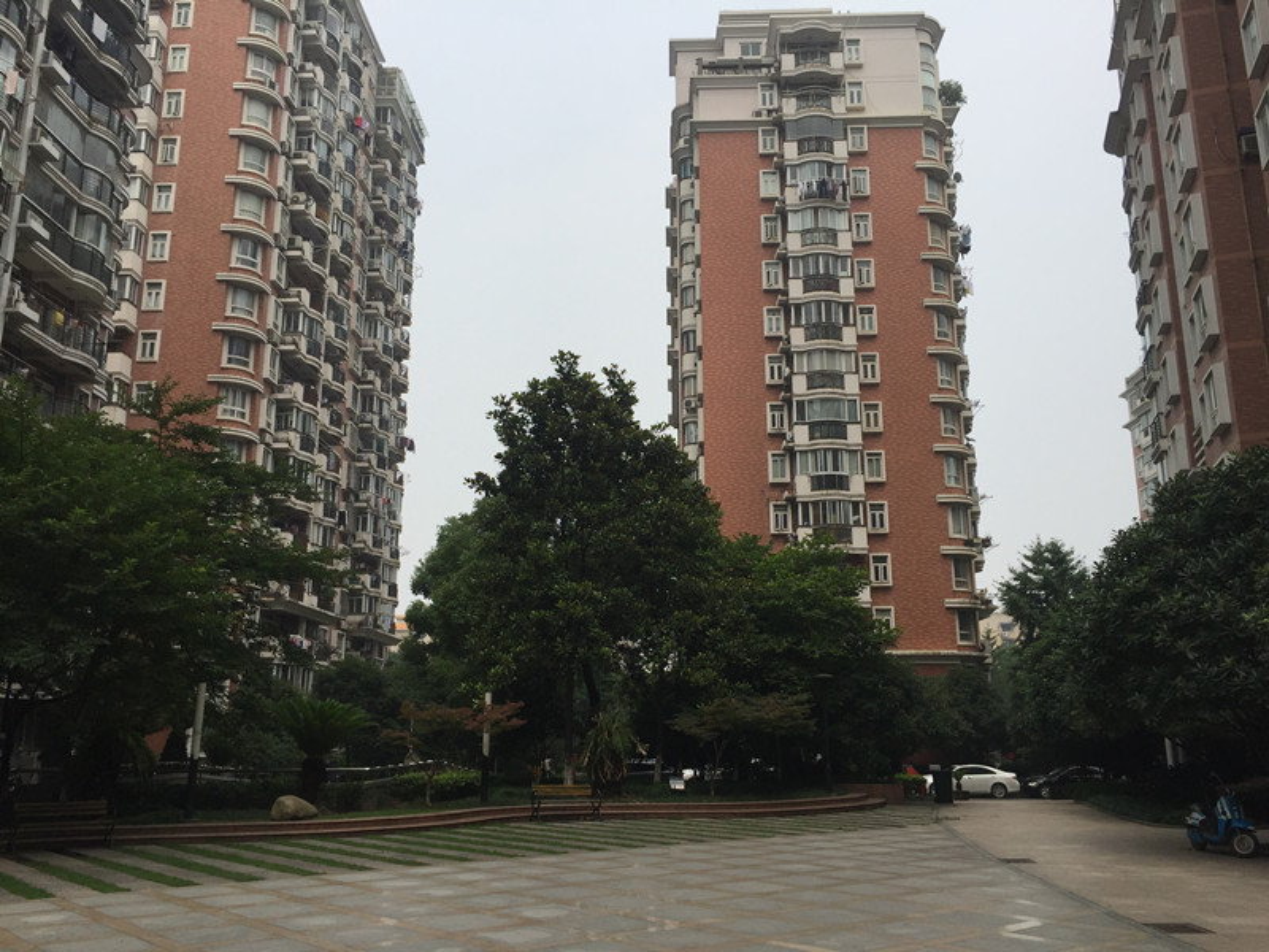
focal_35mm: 29
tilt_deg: +13.3
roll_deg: -1.0
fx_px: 1063
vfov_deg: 48.2
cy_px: 476
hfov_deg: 61.7
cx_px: 634
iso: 32
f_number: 2.2
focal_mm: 4.15
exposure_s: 1/2639
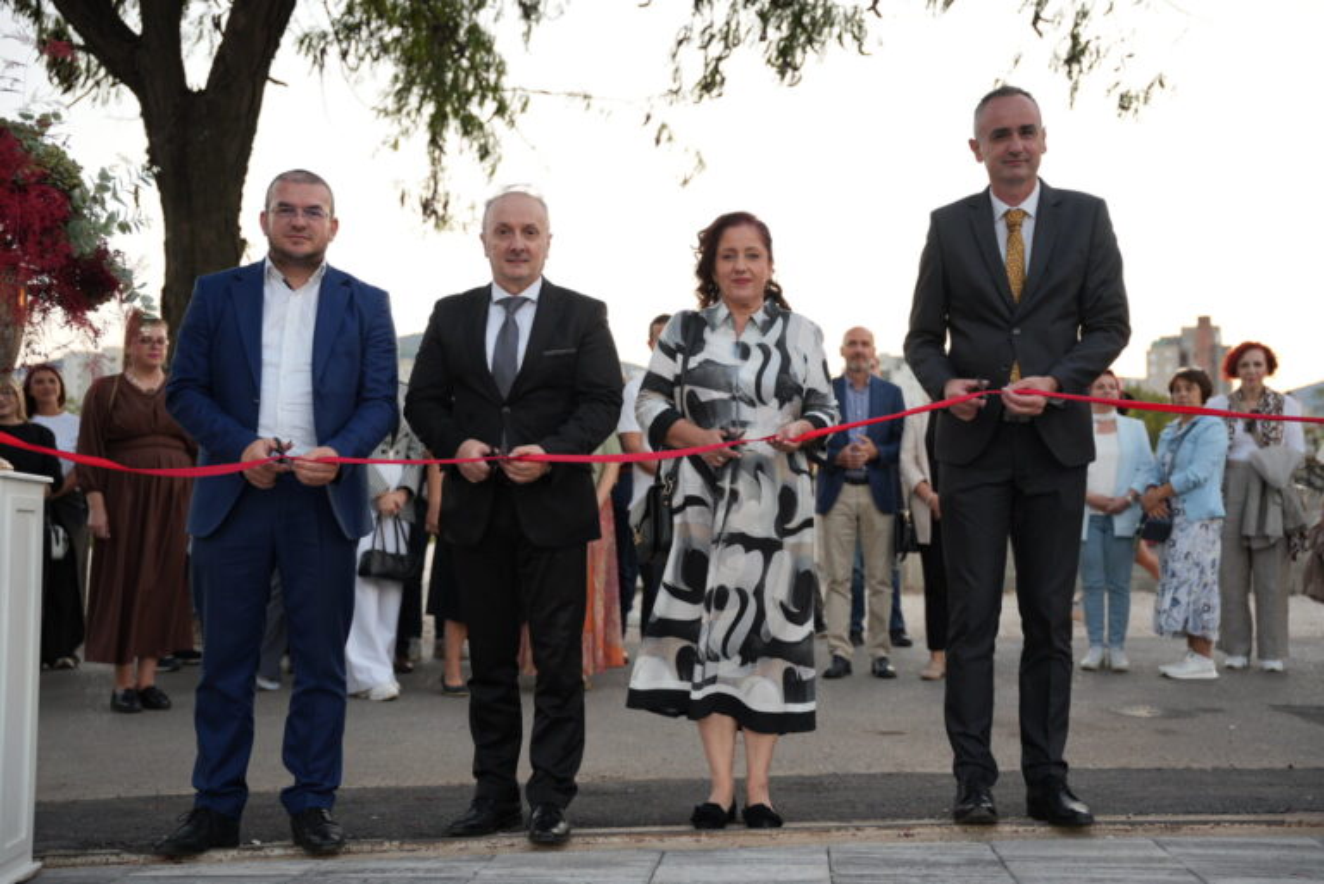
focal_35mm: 40
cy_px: 442
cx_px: 662
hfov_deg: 48.0
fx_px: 1487
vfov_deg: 33.1
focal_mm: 40.4
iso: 640
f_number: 2.8
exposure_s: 1/250
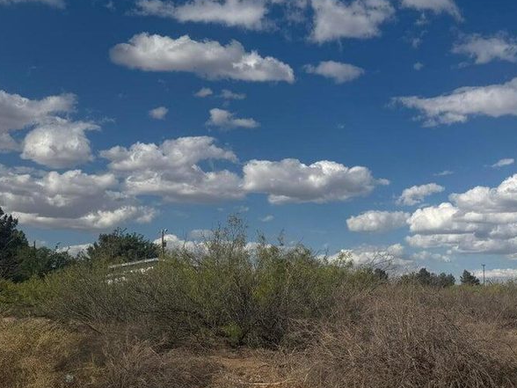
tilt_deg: +0.7
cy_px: 313
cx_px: 423
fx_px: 732
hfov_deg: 37.3
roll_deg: +0.3
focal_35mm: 49
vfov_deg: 29.0
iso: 80
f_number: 1.78
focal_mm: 6.76
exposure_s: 1/10309
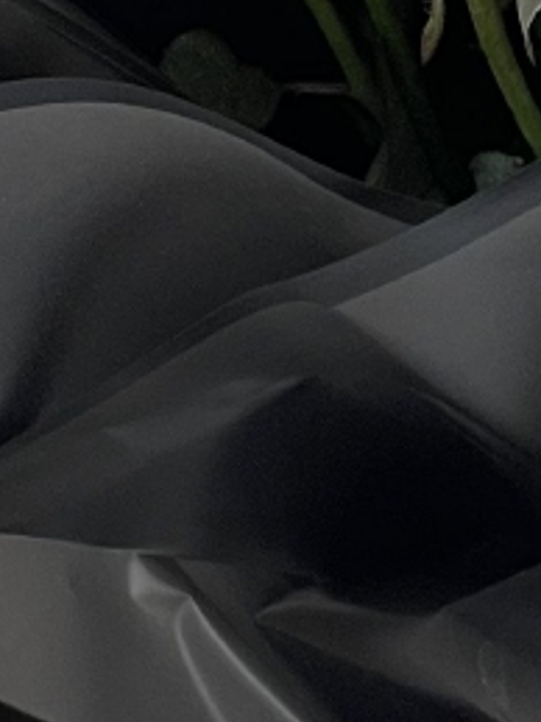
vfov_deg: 5.3
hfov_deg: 4.0
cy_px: -535
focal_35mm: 371
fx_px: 7737
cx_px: 1022
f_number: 2.2
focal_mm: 7.5
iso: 32
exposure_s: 1/99
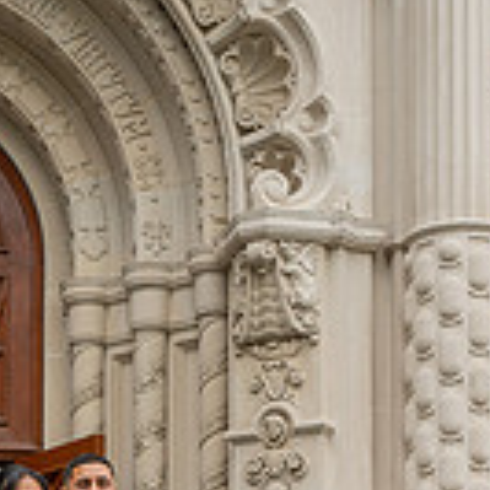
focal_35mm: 121
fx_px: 1938
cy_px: 777
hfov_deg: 14.3
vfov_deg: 13.4
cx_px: 66
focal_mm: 42
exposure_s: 1/250
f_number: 5
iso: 250
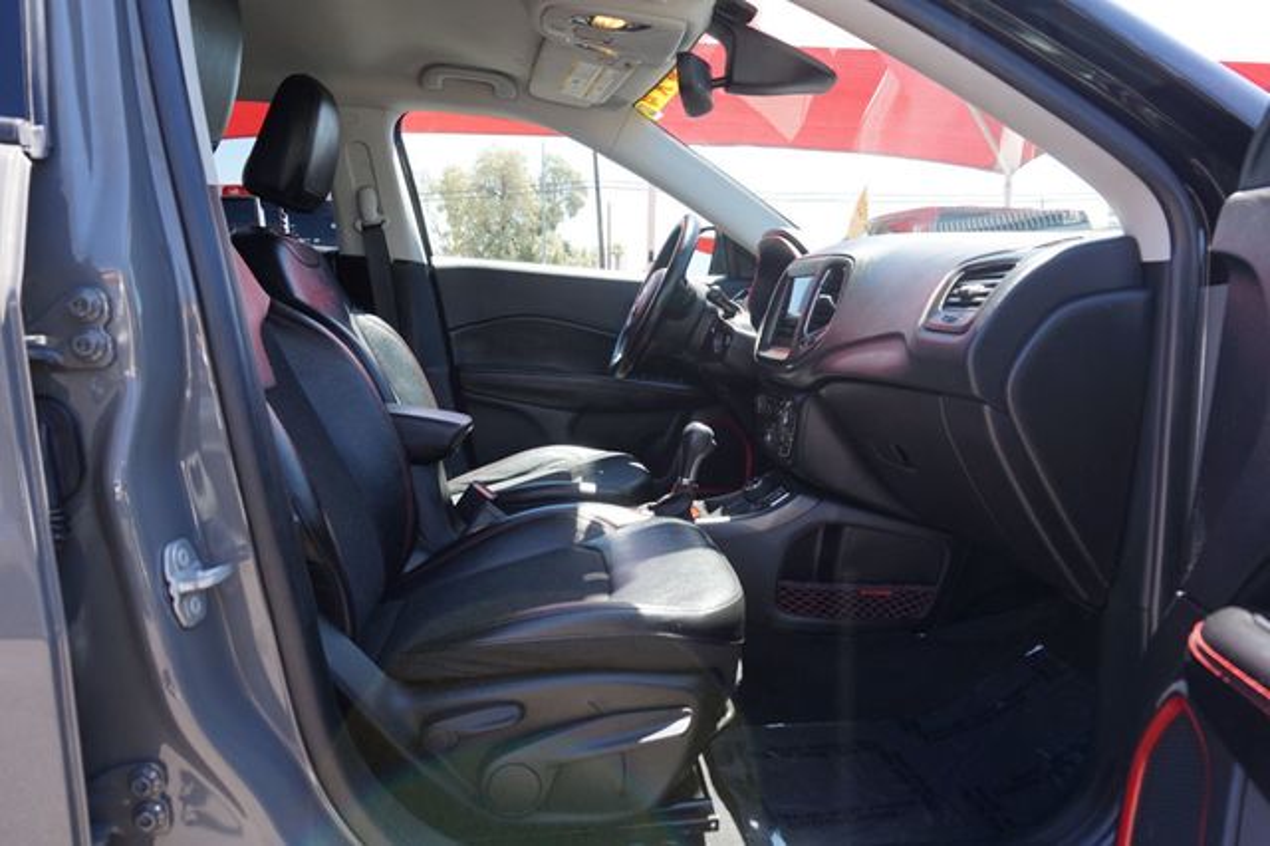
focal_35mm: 24
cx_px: 635
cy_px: 423
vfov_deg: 53.1
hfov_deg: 73.8
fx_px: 846
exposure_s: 1/80
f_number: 5
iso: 100
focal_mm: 16
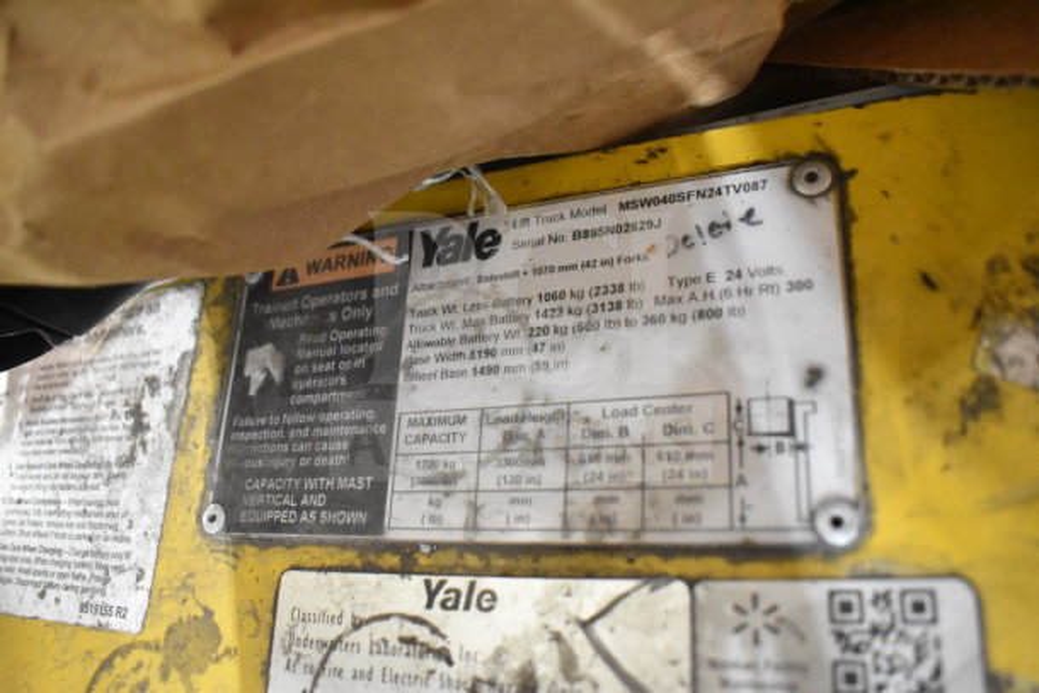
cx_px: 520
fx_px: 779
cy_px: 346
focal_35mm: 27
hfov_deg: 67.4
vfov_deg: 48.0
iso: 6400
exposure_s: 1/50
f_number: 3.5
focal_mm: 18
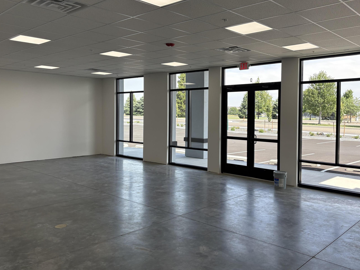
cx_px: 211
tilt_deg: -0.9
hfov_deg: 58.0
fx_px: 322
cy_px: 116
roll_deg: -0.7
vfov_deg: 45.3
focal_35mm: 31
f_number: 1.6
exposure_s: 1/764
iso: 64
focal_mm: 5.96
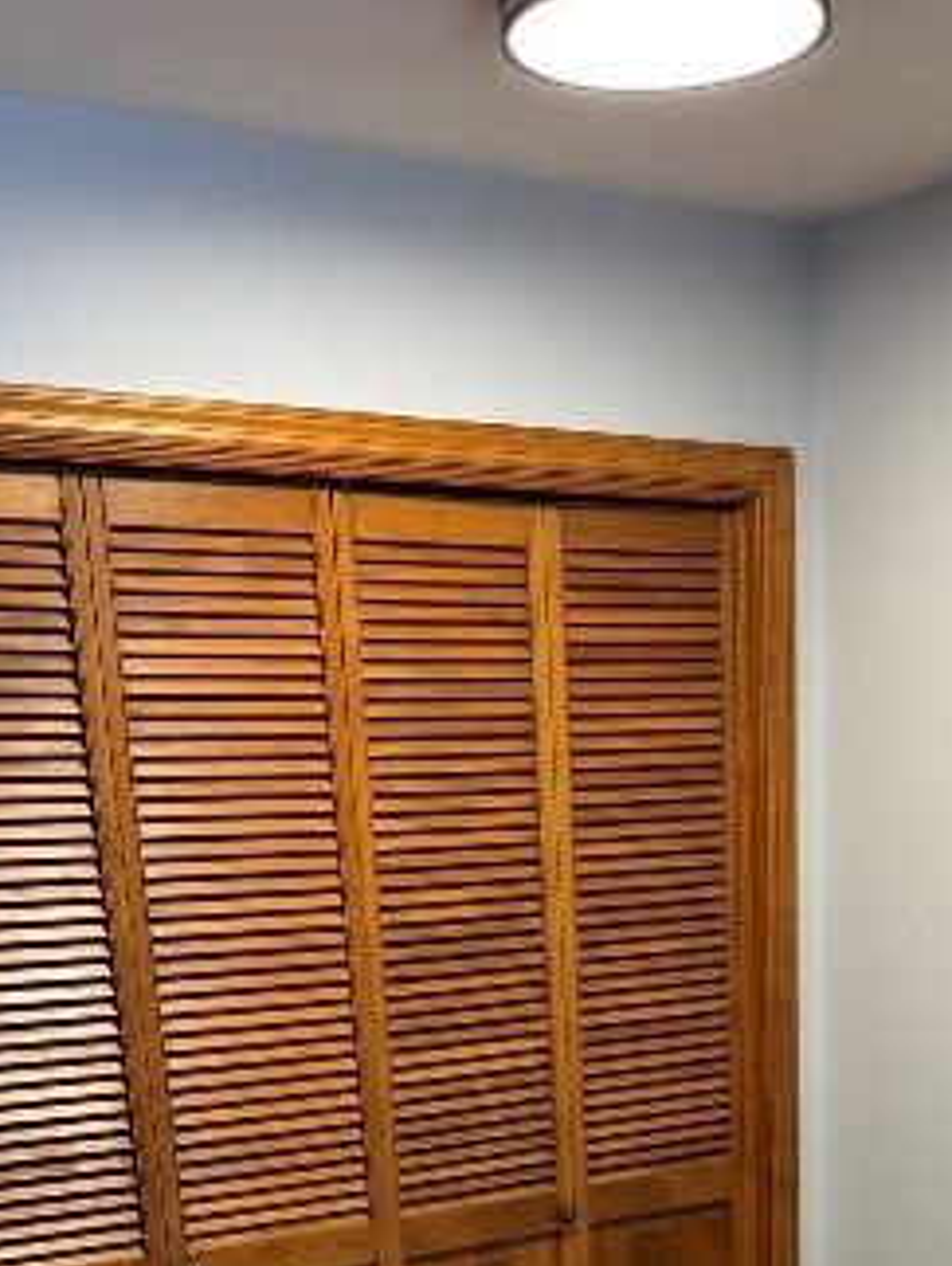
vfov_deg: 29.9
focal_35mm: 57
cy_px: 1438
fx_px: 2086
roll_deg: +2.0
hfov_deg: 25.5
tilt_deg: -17.0
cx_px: 650
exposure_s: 1/60
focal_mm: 6.76
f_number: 1.78
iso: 125
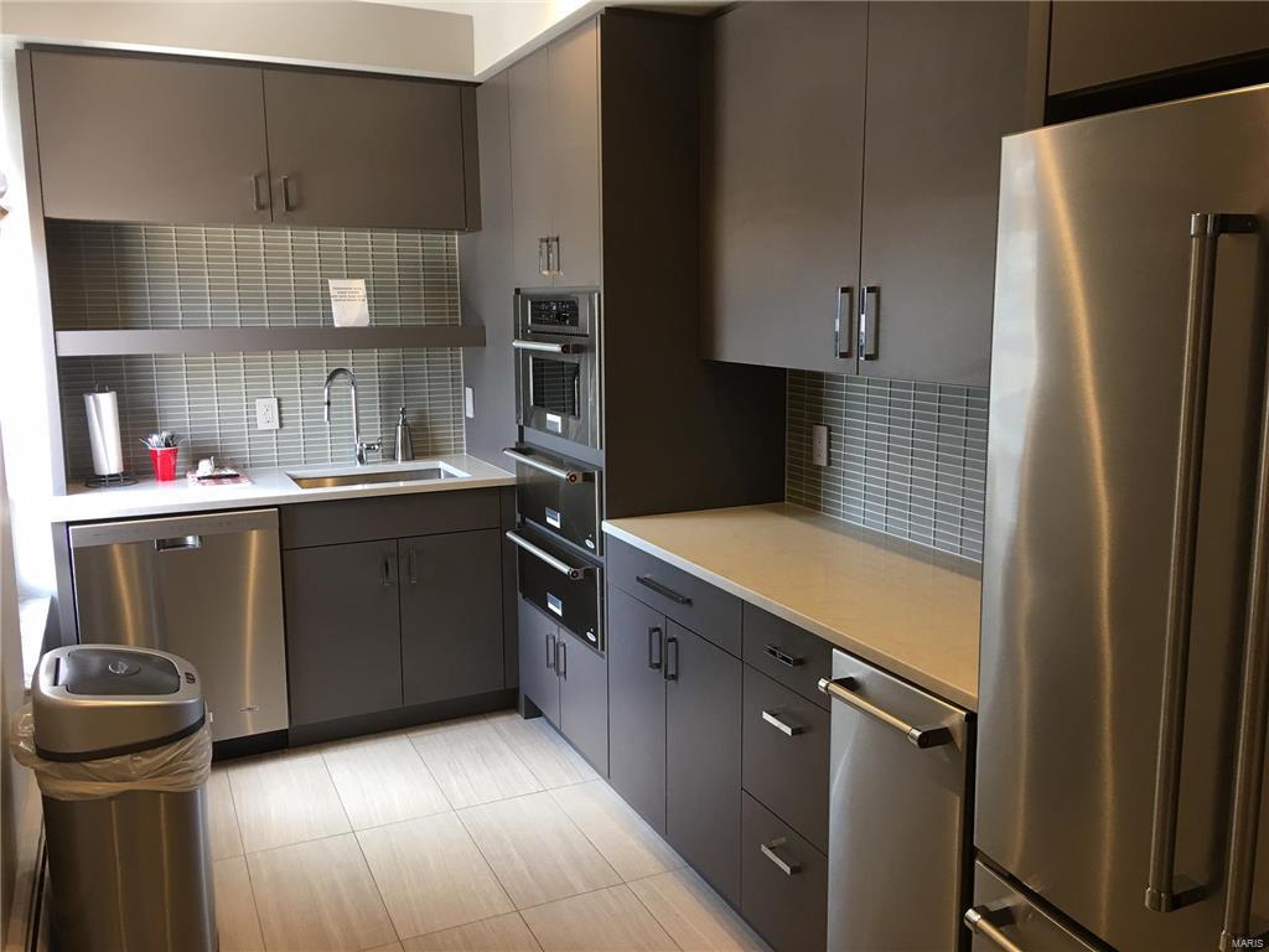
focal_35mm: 29
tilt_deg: -8.6
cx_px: 634
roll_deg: +0.4
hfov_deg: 61.7
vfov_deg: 48.2
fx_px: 1063
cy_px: 476
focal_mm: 4.15
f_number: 2.2
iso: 32
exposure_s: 1/15
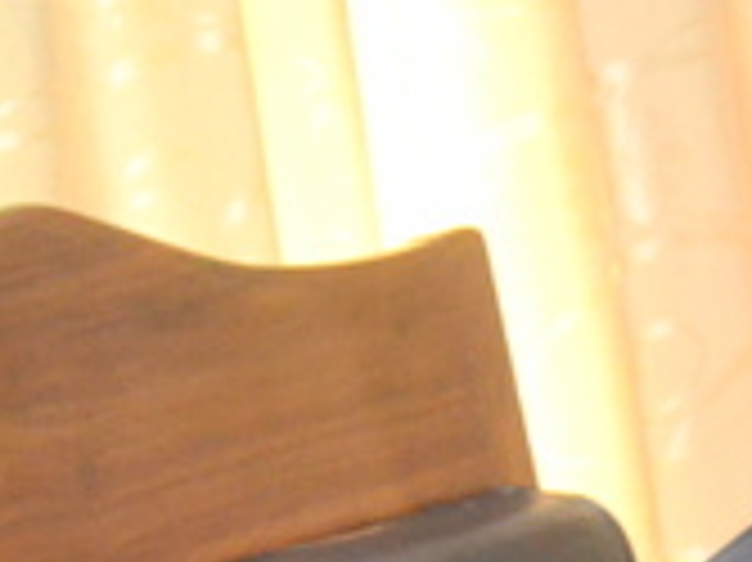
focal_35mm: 152
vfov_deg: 9.6
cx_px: 1418
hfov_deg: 11.8
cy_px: 755
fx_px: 3300
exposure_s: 1/60
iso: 2500
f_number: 4
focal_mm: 22
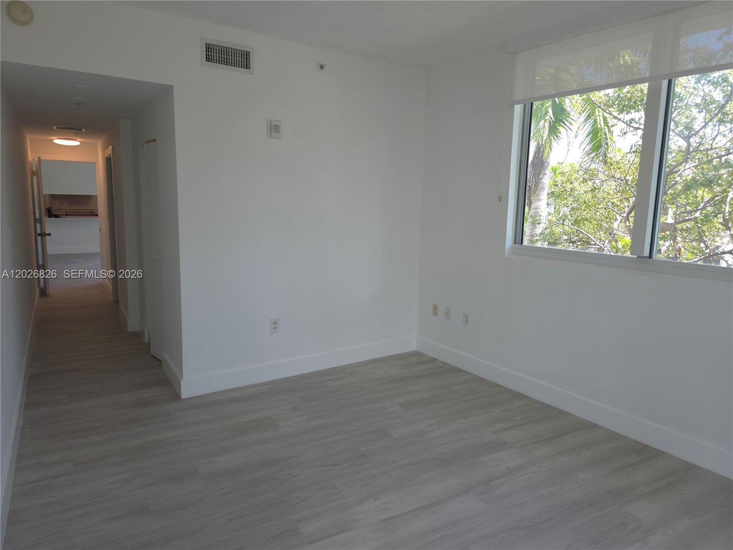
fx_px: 487
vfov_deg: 58.9
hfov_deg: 73.9
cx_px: 366
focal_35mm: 23
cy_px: 275
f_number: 1.7
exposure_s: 1/60
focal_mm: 6.3
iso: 16
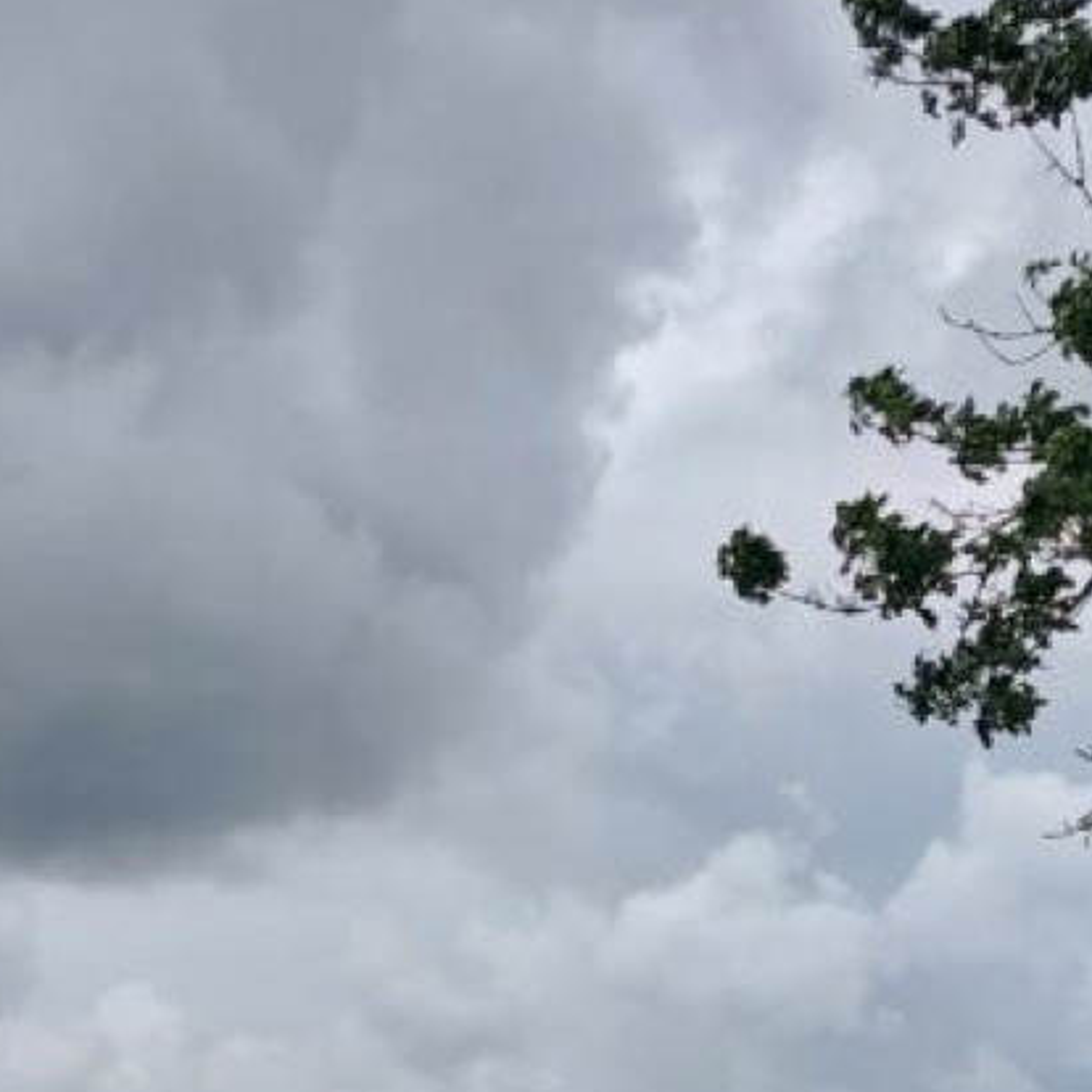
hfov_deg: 21.1
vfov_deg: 19.8
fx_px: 2927
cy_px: 1321
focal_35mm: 82
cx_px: 615
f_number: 1.8
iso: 25
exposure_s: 1/910
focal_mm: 5.23
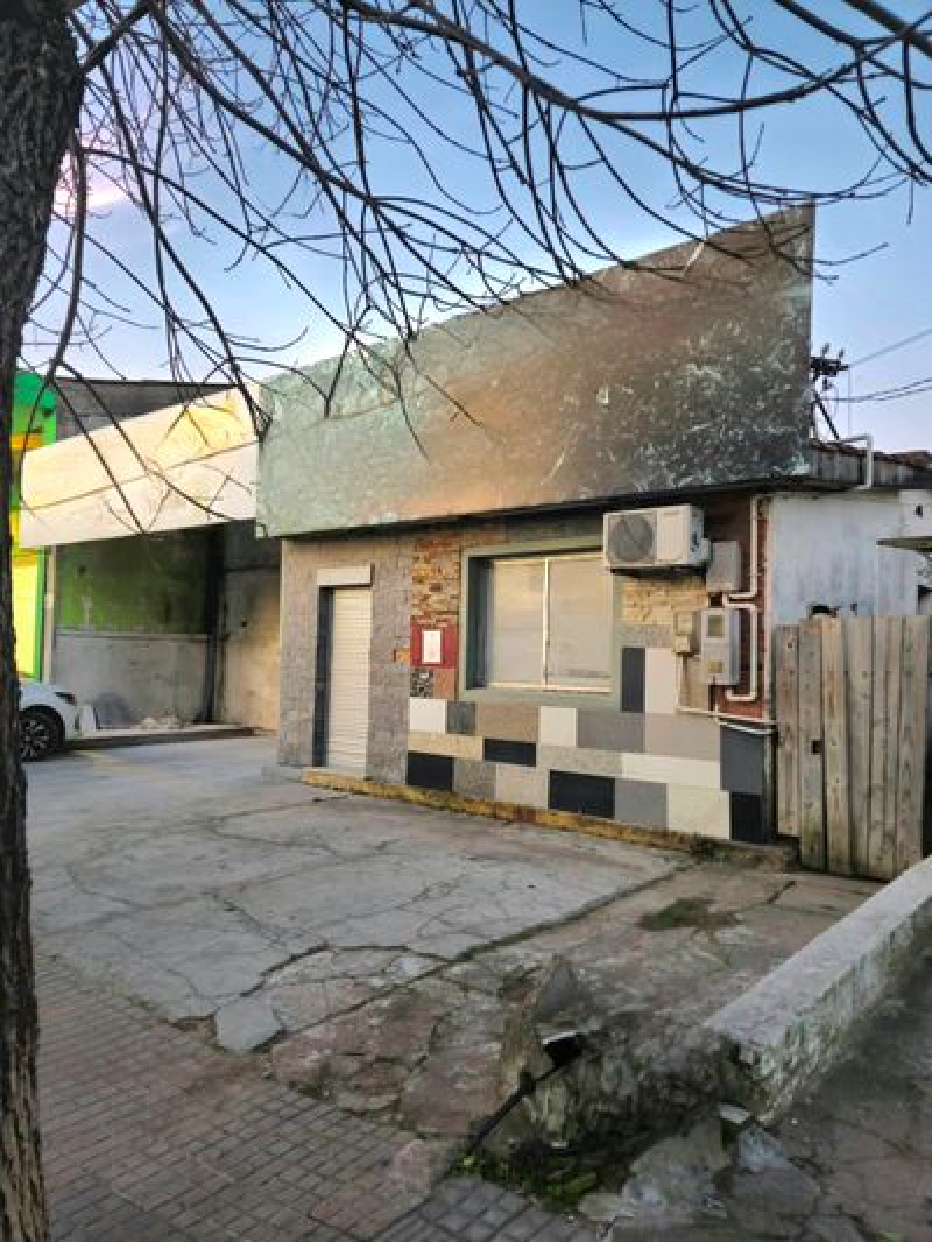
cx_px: 466
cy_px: 621
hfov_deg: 58.9
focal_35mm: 23
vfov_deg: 73.9
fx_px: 825
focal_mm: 5.4
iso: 400
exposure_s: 1/50
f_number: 1.8
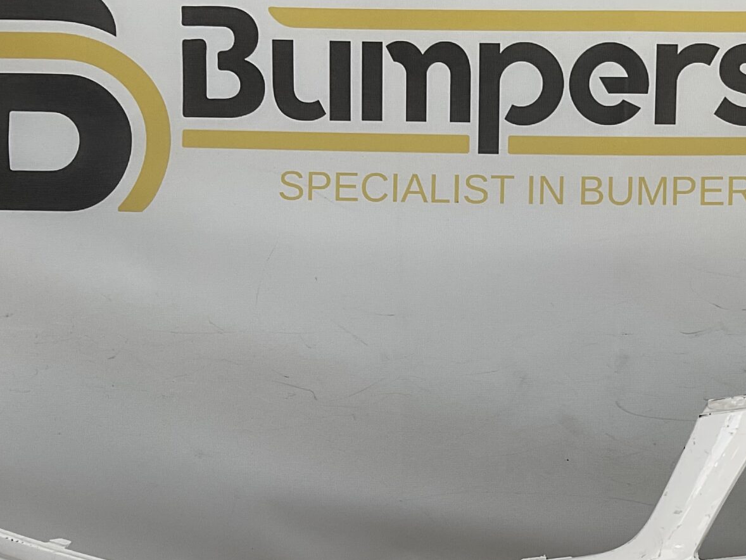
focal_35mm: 63
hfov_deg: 30.2
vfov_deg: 22.7
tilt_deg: -8.8
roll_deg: -2.2
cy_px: 516
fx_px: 1358
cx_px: 562
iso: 16
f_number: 1.8
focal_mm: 3
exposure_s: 1/627
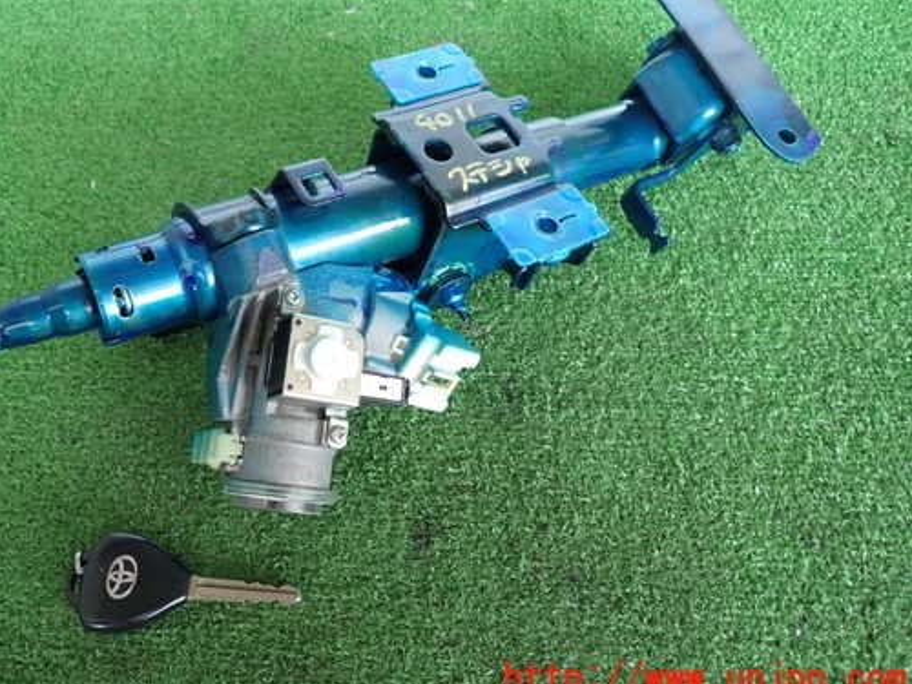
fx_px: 790
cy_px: 292
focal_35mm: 30
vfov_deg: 46.7
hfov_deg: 59.5
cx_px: 368
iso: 125
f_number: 2
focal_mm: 4.5
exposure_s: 1/60
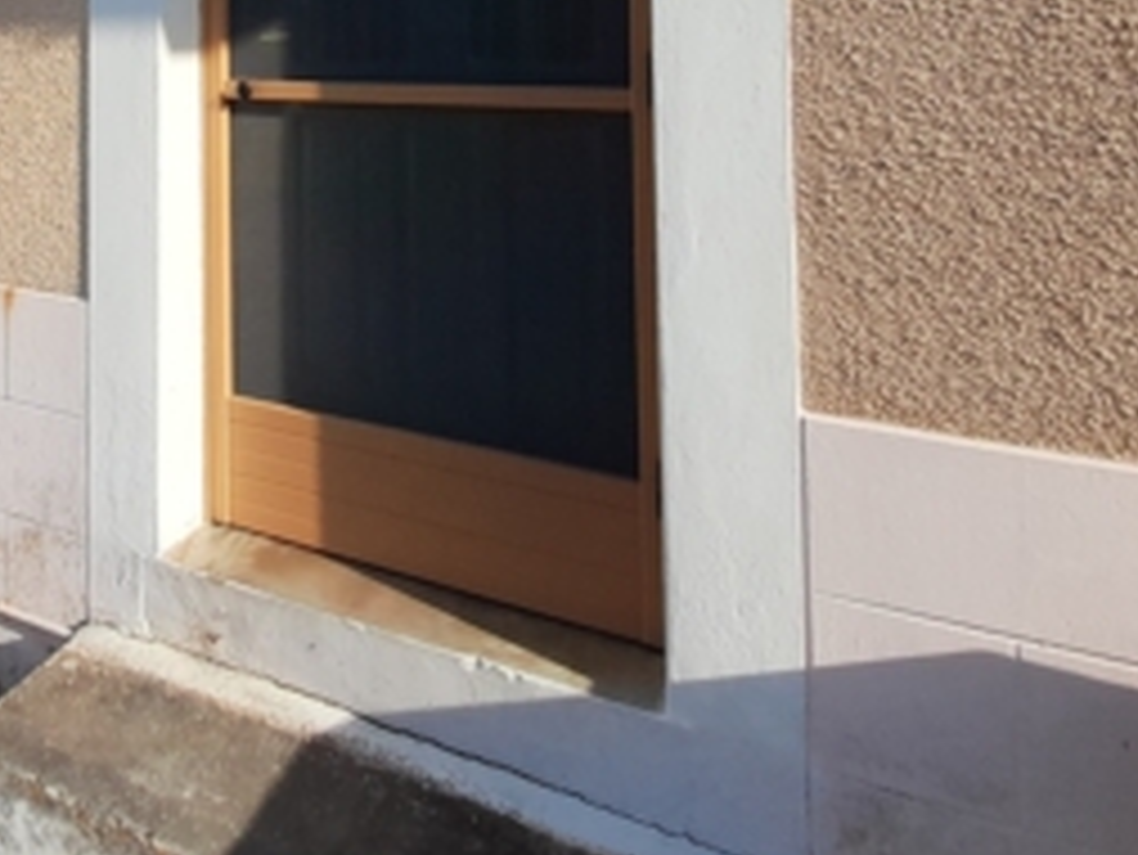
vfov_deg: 41.1
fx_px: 987
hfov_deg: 55.9
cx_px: 238
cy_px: 9
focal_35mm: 30
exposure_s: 1/1157
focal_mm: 1.42
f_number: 2.2
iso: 40
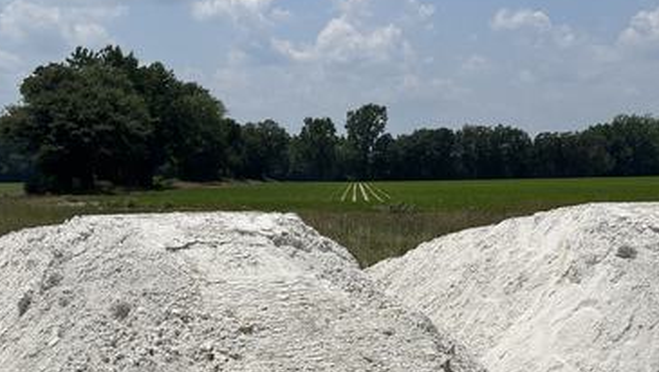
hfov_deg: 33.8
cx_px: 303
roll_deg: -0.1
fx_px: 1084
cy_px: 244
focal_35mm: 62
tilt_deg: -4.4
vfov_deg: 19.4
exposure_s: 1/7692
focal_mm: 5.96
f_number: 1.6
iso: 40
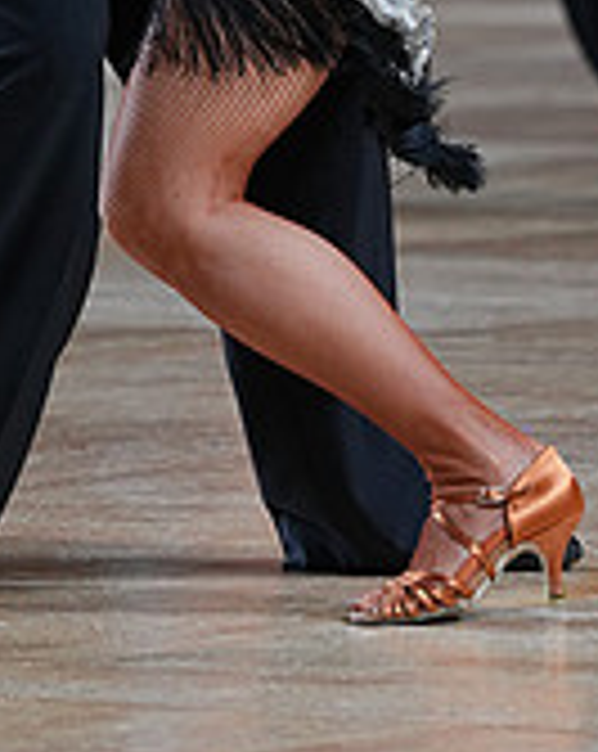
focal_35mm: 529
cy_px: -405
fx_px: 11735
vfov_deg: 3.6
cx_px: 169
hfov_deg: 2.9
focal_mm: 162
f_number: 4
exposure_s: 1/500
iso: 1000
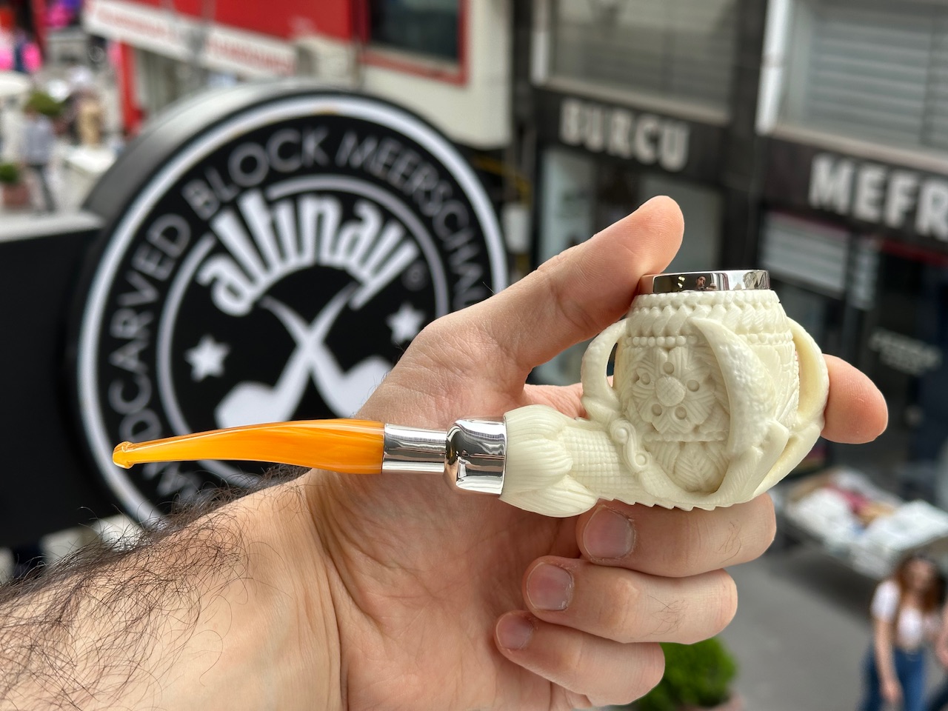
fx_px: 1315
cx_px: 474
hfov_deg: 39.7
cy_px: 356
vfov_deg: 30.3
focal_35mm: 48
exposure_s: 1/571
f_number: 1.78
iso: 64
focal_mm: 6.86
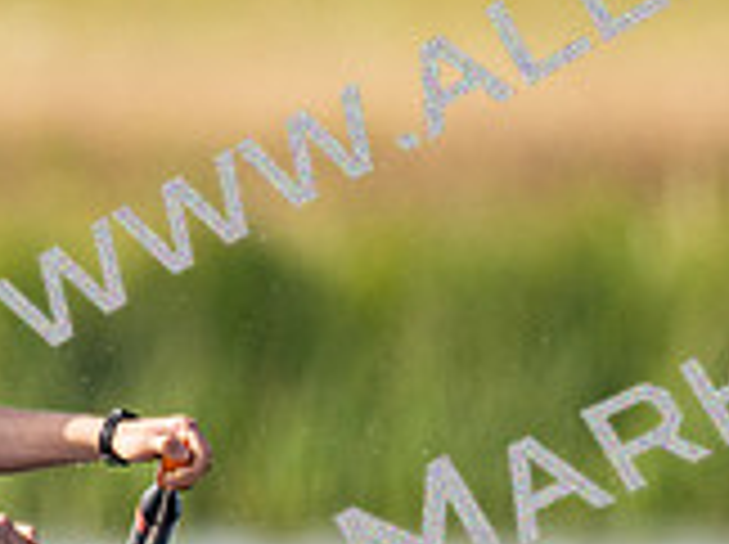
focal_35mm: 3099
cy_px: 423
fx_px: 65167
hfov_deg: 0.6
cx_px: -338
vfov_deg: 0.5
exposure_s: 1/2500
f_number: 4
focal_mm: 600
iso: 180
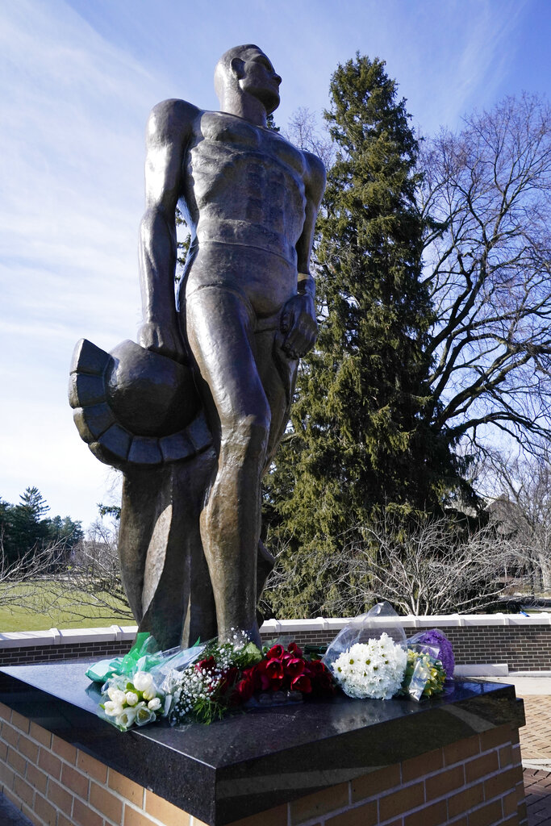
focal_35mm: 24
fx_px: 551
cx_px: 276
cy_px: 413
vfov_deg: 73.7
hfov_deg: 53.1
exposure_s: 1/5000
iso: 1000
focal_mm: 24
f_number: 6.3
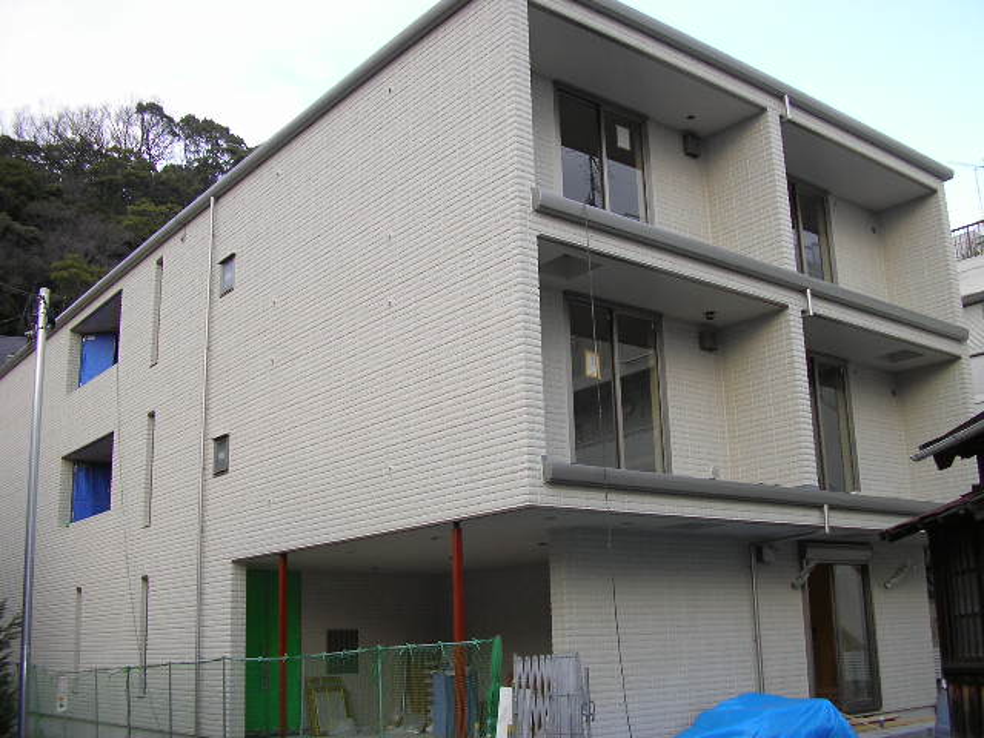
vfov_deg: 37.7
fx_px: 1080
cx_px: 492
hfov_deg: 49.0
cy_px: 369
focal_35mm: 38
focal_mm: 5.8
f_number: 2.9
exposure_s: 1/122
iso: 71
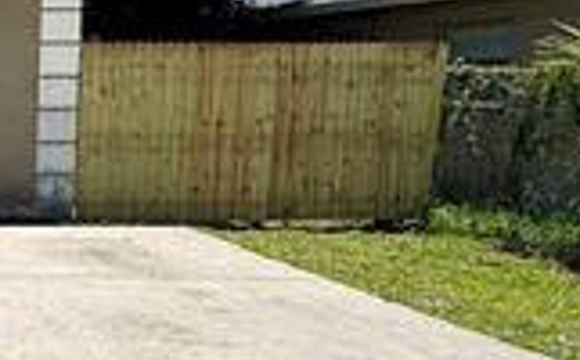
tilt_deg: -8.0
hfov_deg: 23.7
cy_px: 248
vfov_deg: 18.2
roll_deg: +1.1
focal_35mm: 71
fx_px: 1120
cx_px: -263
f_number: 2.2
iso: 40
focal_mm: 2.22
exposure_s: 1/1299
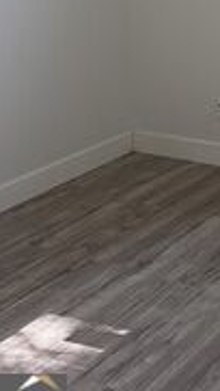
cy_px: -93
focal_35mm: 75
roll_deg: -0.2
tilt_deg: -0.5
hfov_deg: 15.2
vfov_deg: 25.1
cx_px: 300
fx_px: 777
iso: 125
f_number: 1.6
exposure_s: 1/120
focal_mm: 5.96
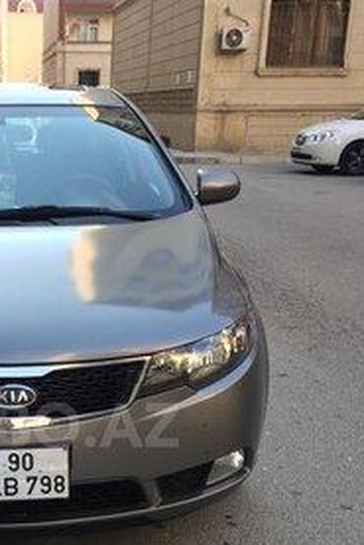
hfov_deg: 24.3
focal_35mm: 54
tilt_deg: -20.2
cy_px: 425
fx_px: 818
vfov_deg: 35.8
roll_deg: -0.2
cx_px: 28
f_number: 2.2
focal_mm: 4.15
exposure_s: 1/112
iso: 32
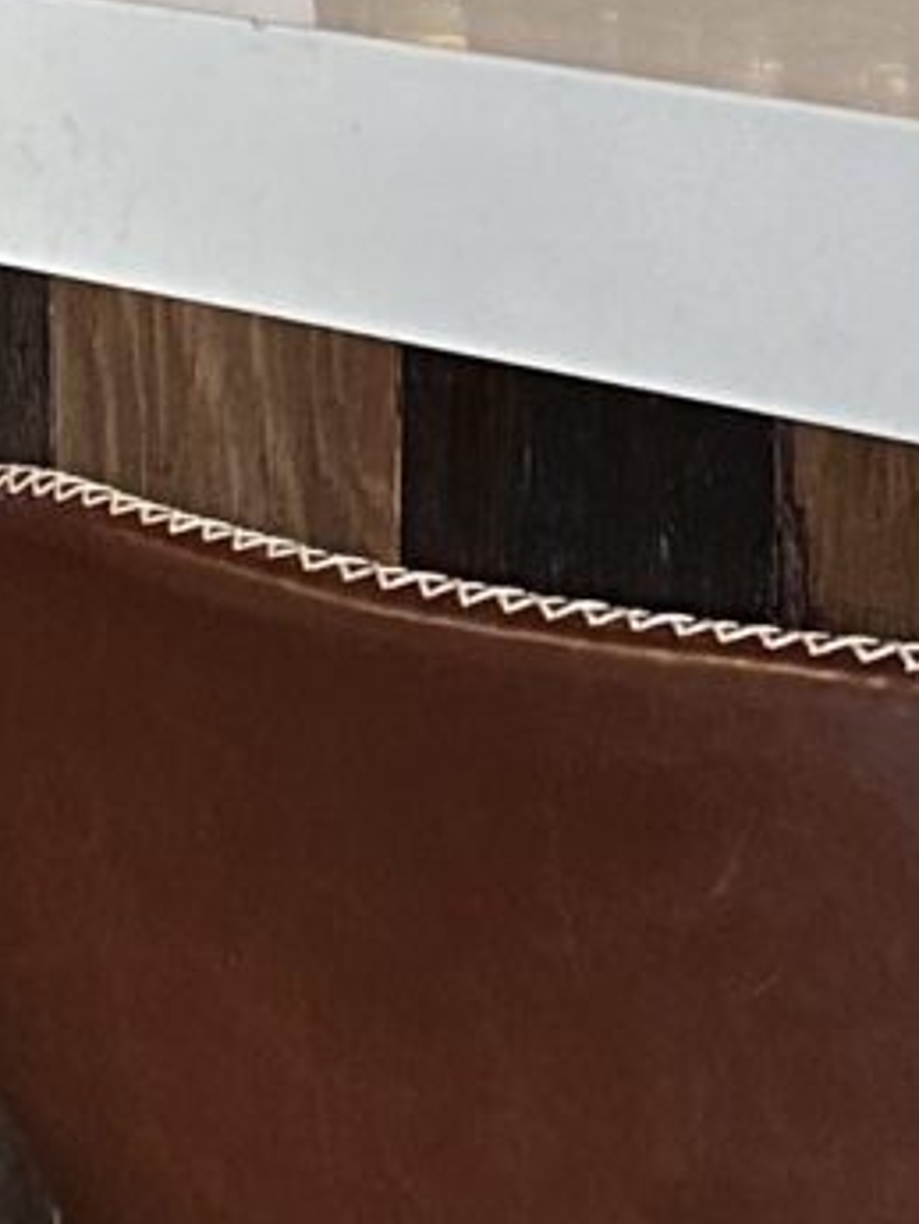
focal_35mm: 178
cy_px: -674
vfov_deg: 10.7
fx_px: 6297
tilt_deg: -2.6
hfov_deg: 8.1
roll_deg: +0.1
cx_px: -745
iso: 400
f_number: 1.78
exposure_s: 1/60
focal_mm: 6.86
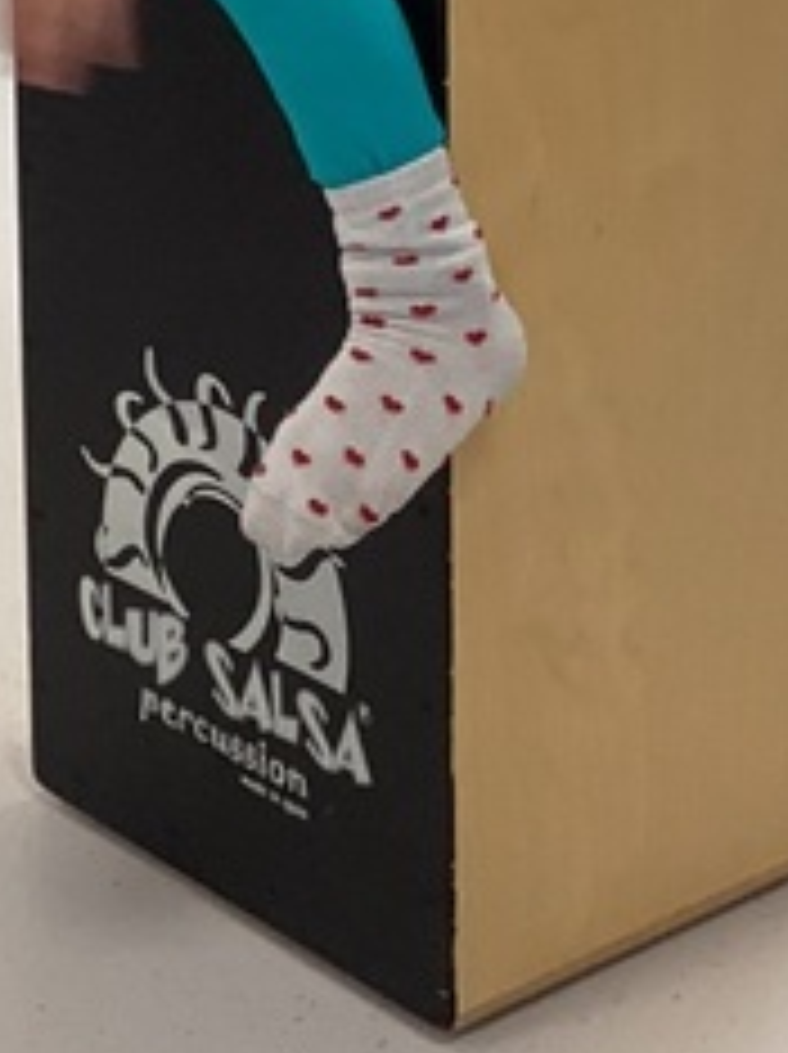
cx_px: 77
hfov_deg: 13.8
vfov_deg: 17.7
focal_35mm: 106
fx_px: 3223
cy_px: -189
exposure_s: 1/60
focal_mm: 3.3
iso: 160
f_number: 2.4
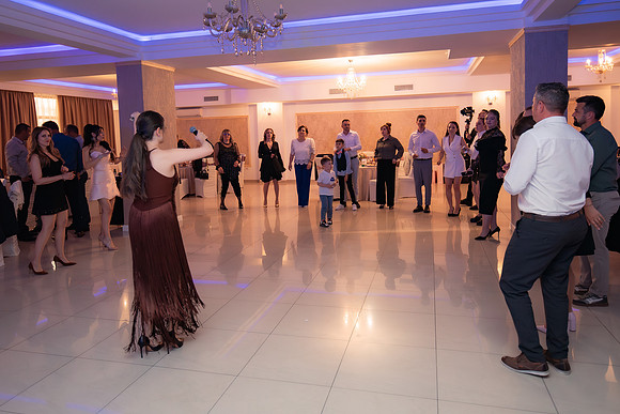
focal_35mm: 26
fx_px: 451
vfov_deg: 49.0
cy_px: 167
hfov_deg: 69.0
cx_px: 310
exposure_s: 1/200
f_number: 2.8
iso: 1600
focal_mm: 22
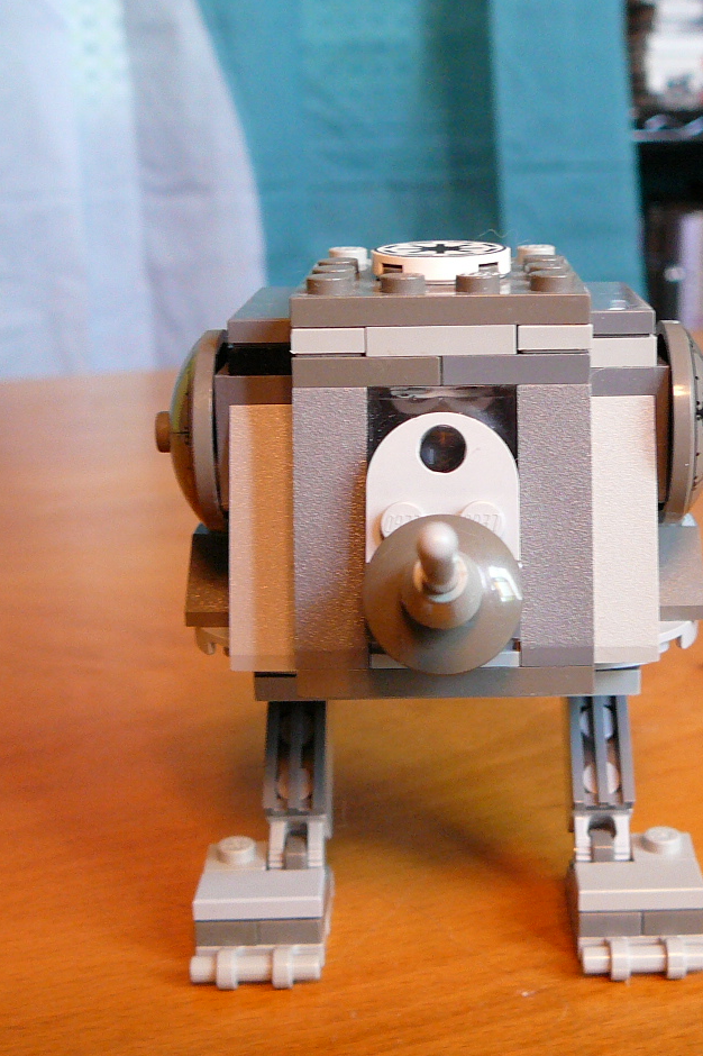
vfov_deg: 38.9
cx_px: 444
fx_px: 1495
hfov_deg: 26.4
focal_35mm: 51
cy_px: 534
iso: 200
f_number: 2.8
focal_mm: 5.2
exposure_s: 1/25
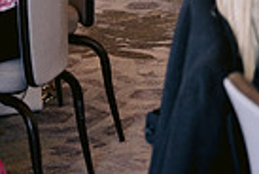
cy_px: -141
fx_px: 1521
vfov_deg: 6.4
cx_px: 199
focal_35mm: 211
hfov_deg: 9.7
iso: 800
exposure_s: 1/250
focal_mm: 50
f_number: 3.2
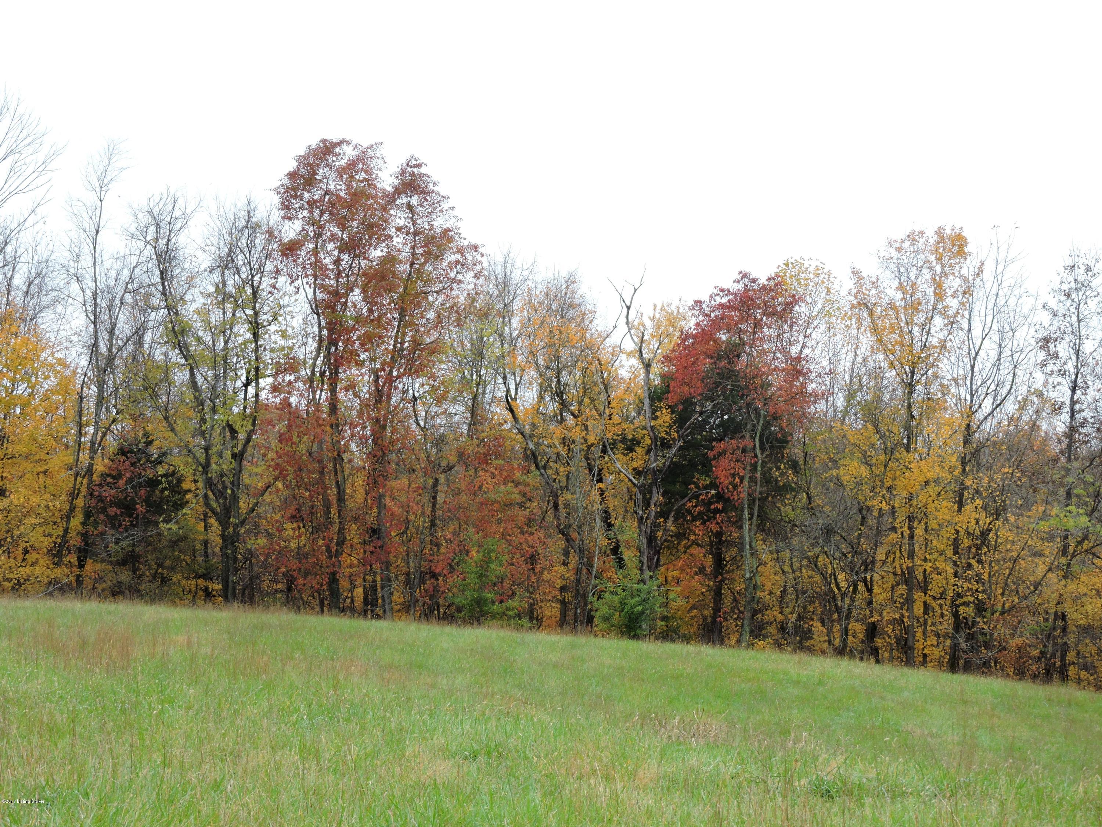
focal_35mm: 115
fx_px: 3661
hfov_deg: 17.1
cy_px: 414
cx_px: 551
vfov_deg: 12.9
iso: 100
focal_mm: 20.6
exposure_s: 1/125
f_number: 5
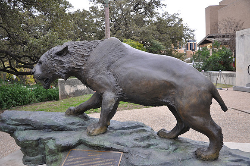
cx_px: 125
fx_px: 250
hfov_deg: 53.2
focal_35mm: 36
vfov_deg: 36.8
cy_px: 83
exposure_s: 1/80
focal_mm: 24
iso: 400
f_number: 4.5
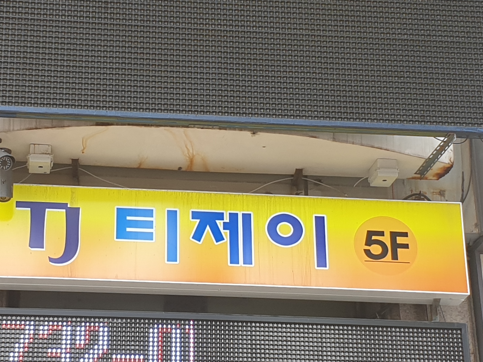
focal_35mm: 50
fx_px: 698
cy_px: 176
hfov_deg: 38.1
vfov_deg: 29.1
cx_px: 202
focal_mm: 4.3
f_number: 2.4
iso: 50
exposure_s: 1/307
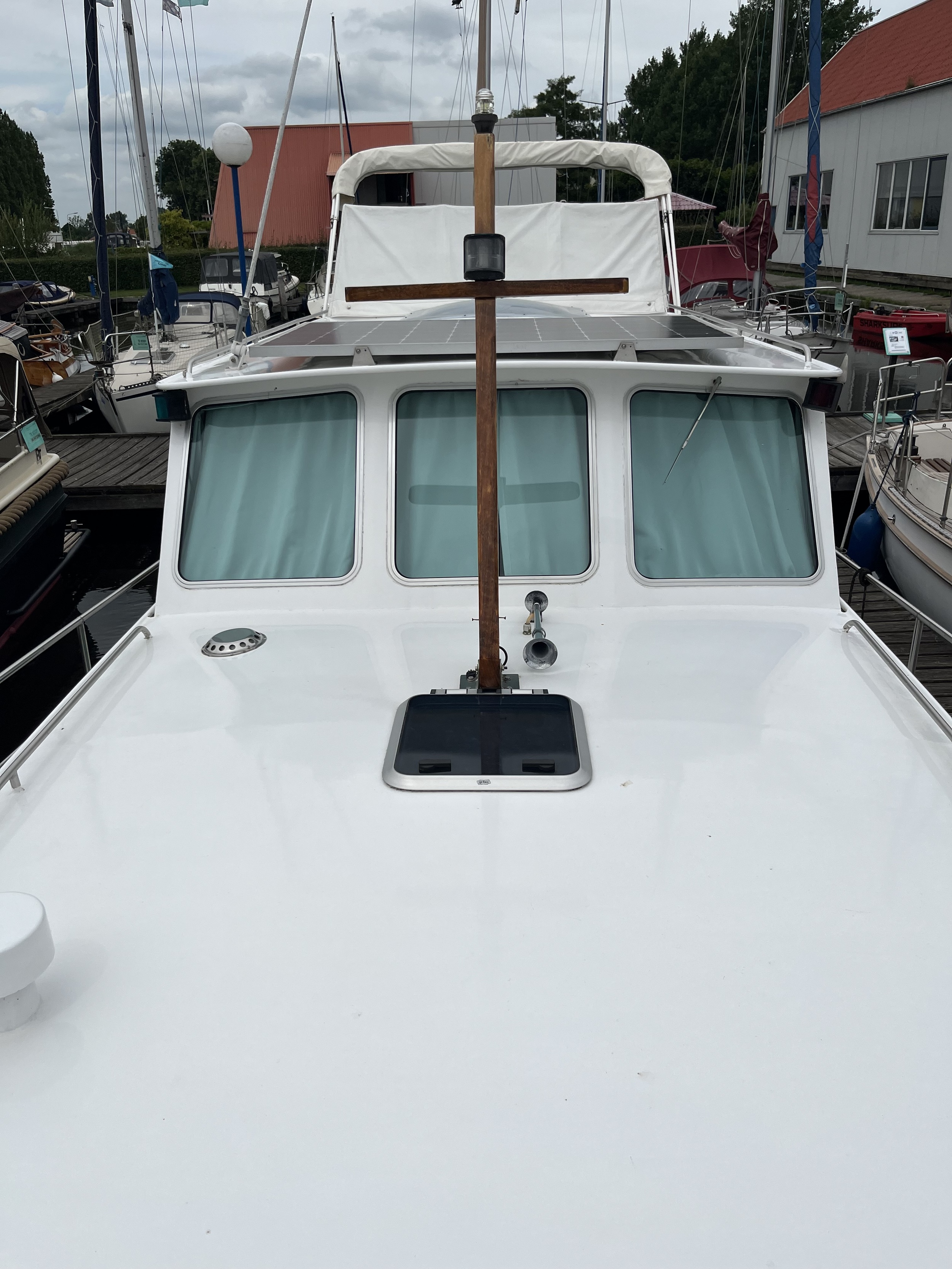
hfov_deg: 53.1
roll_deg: +2.3
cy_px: 634
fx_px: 953
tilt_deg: -21.4
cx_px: 476
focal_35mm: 26
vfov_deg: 67.3
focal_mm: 5.1
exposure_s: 1/8403
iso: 50
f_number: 1.6
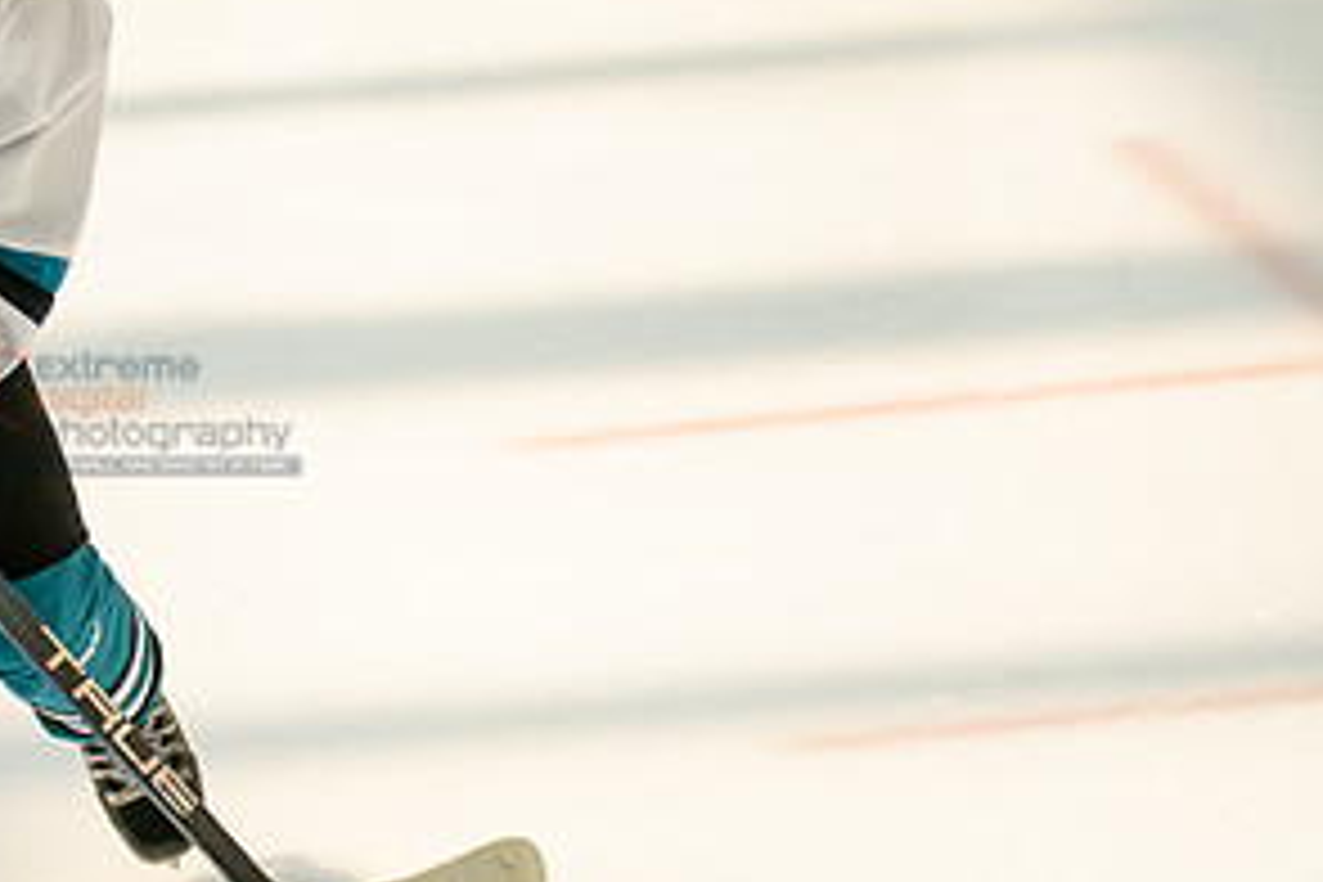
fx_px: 10657
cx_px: 404
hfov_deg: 7.1
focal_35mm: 290
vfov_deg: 4.7
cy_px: 213
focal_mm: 120
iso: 1600
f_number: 2.8
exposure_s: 1/6400
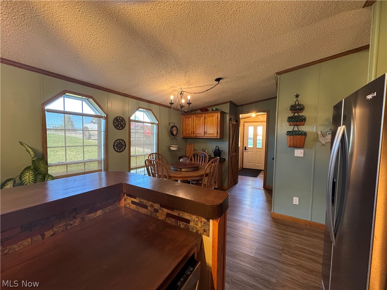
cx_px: 194
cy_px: 145
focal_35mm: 14
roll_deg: -1.3
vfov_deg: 85.7
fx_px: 157
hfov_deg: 102.1
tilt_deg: -2.9
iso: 320
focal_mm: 2.22
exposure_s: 1/60
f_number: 2.2
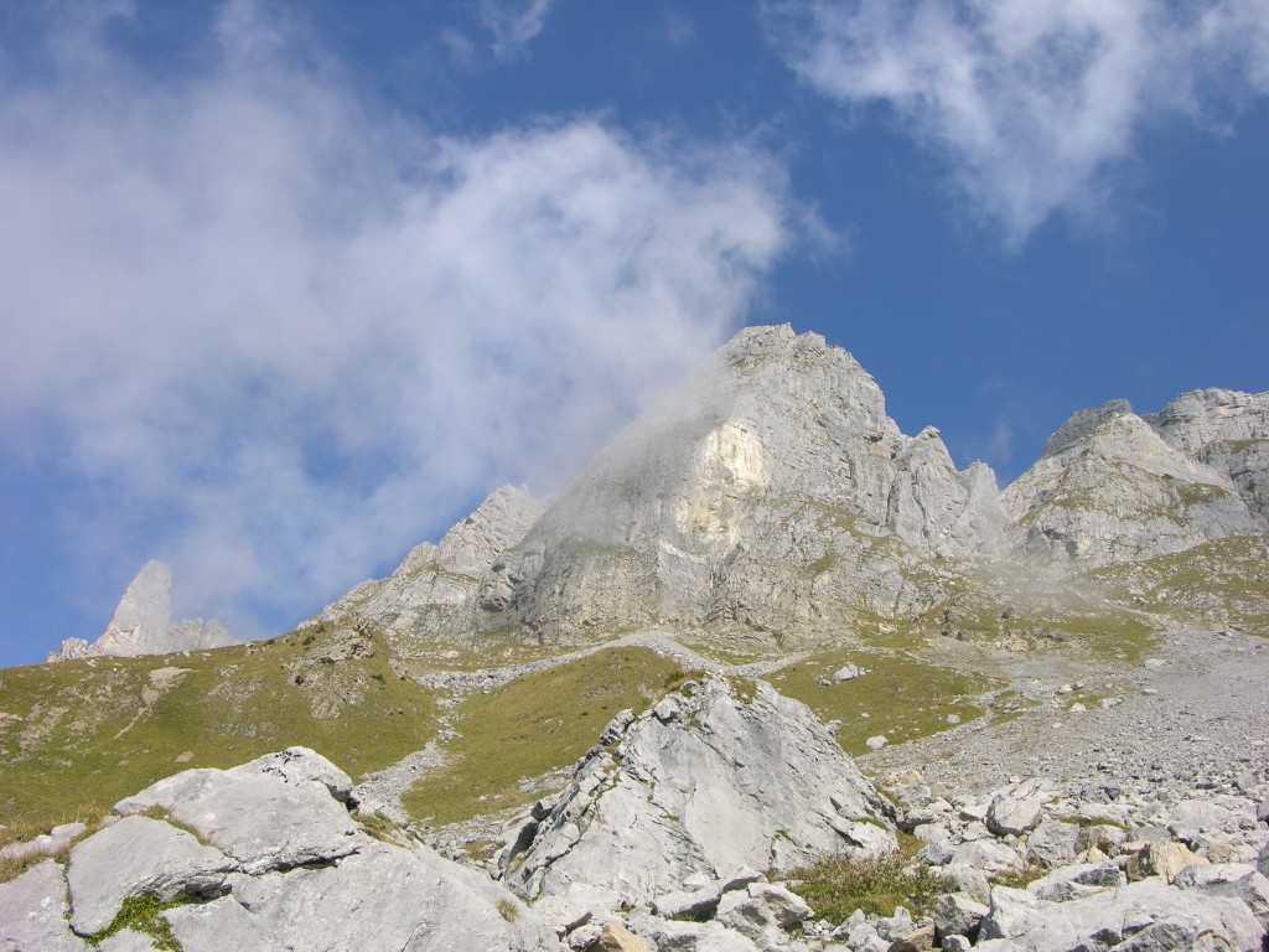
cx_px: 634
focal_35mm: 35
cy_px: 476
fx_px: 1283
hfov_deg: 52.6
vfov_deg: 40.7
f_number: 5.6
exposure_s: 1/244
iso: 50
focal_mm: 8.9
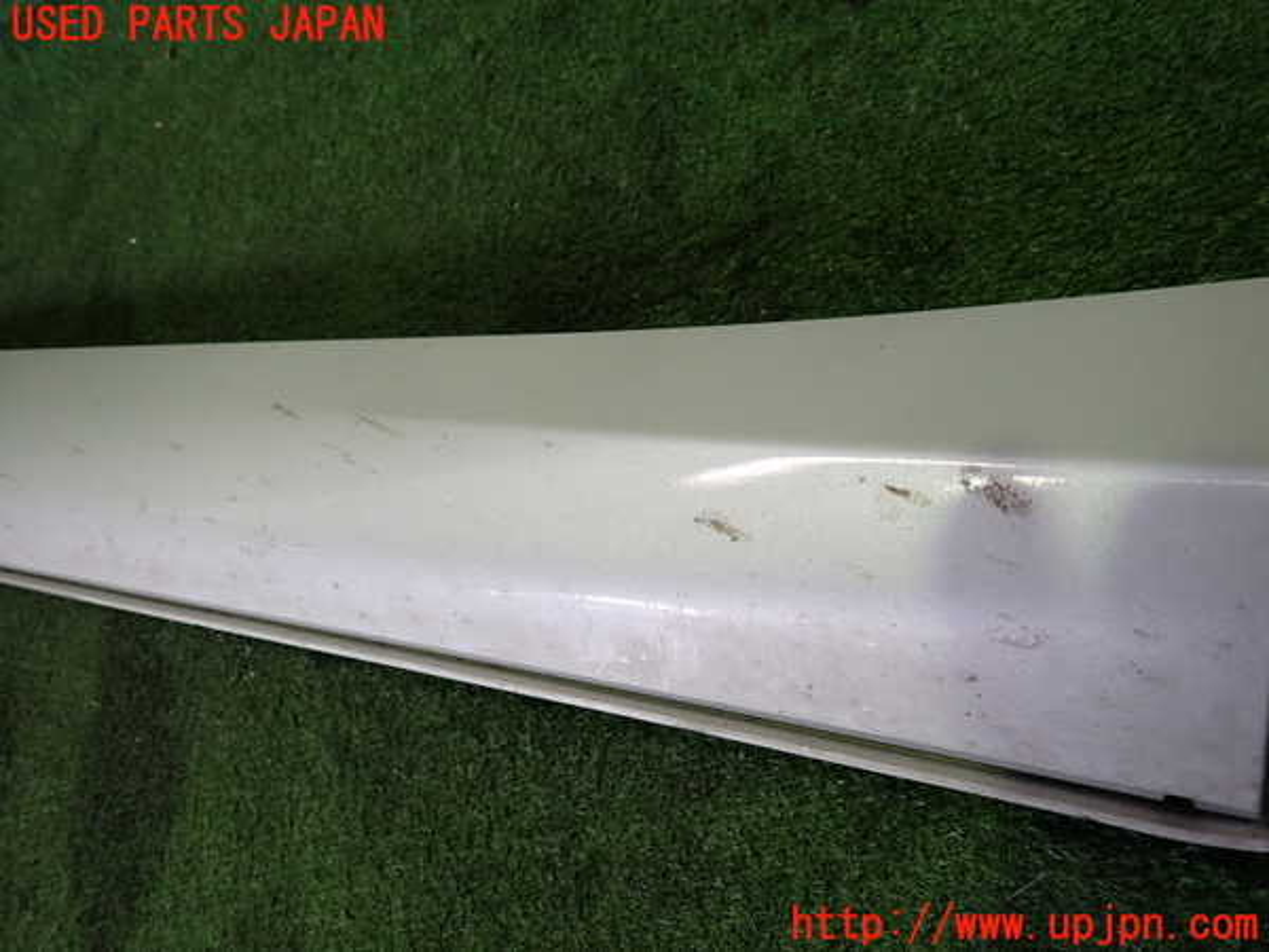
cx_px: 634
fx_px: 916
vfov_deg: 54.9
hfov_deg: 69.4
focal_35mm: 25
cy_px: 476
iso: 200
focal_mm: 4.5
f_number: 2
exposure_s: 1/50
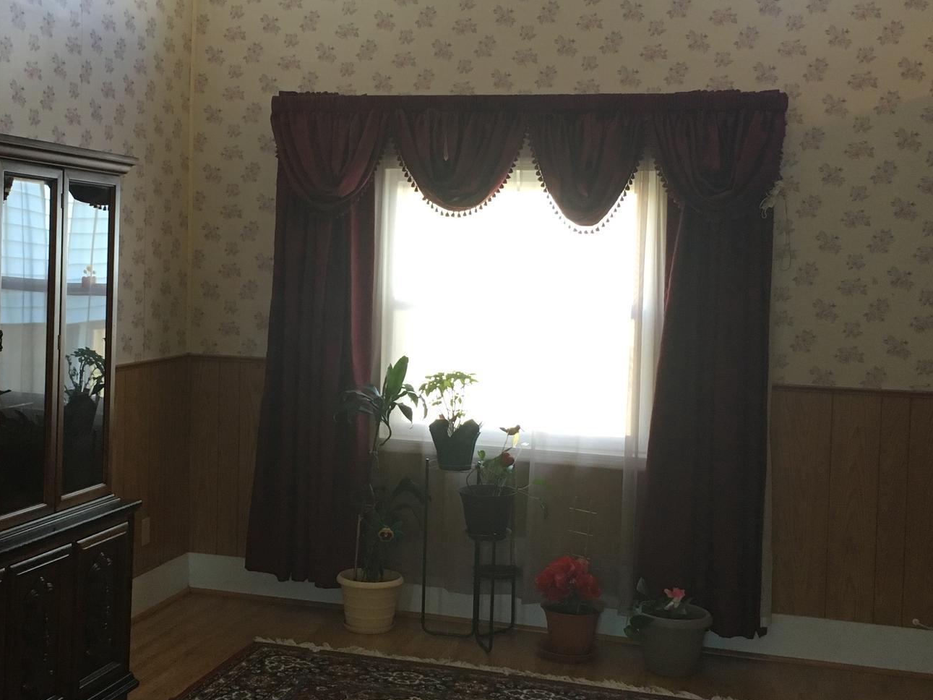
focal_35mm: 46
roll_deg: -1.8
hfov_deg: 41.0
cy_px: 323
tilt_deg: -4.8
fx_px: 1240
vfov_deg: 31.5
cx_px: 356
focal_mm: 4.15
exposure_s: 1/30
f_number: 2.2
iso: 100
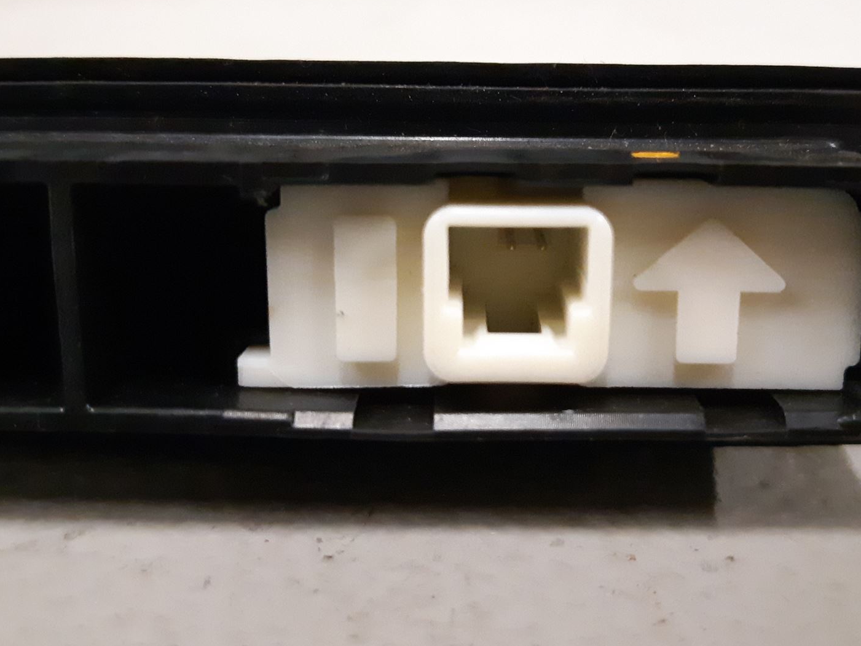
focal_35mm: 38
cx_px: 490
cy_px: 267
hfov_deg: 48.8
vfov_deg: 37.6
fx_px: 945
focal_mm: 3.93
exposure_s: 1/119
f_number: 1.7
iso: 800
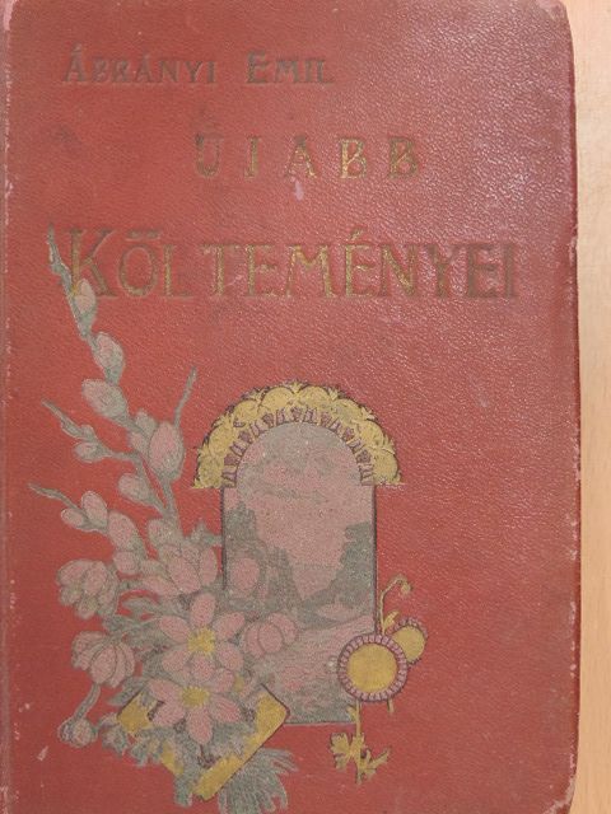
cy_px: 407
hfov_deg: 26.6
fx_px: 1294
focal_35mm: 55
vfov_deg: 34.9
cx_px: 306
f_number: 3.7
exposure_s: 1/15
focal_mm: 9.8
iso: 500
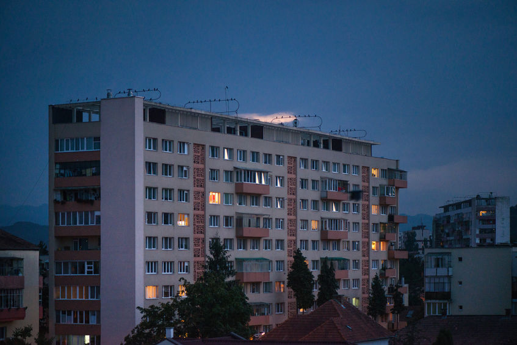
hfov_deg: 19.5
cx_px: 258
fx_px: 1508
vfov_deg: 13.0
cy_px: 172
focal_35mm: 105
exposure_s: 1/80
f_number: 2.8
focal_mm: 105
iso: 800
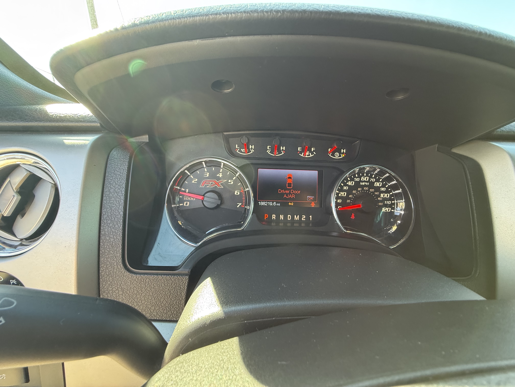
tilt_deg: -20.0
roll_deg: -2.2
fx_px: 208
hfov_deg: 102.1
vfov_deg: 85.7
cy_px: 194
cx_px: 258
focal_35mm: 14
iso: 250
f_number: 2.2
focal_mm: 2.22
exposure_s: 1/99
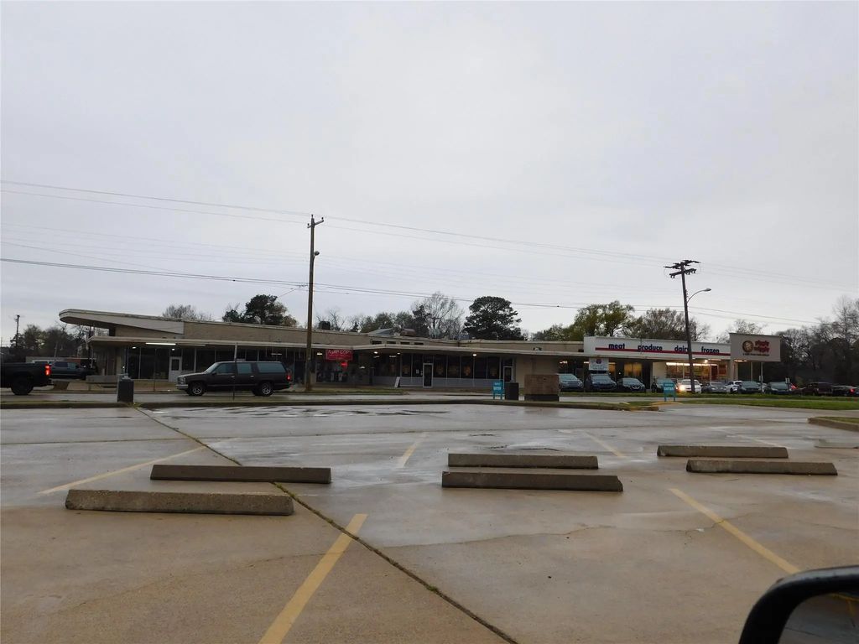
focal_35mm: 30
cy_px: 322
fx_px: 744
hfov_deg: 60.0
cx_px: 430
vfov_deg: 46.8
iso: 125
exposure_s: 1/160
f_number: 3.2
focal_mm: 5.3
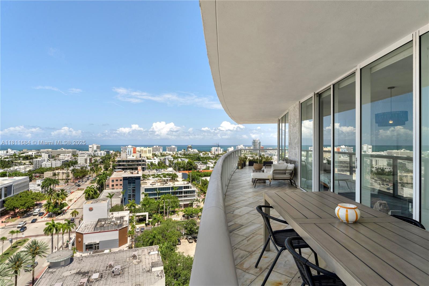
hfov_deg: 89.7
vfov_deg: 67.1
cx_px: 214
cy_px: 143
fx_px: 216
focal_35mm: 18
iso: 200
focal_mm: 18.1
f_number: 11
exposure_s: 1/640
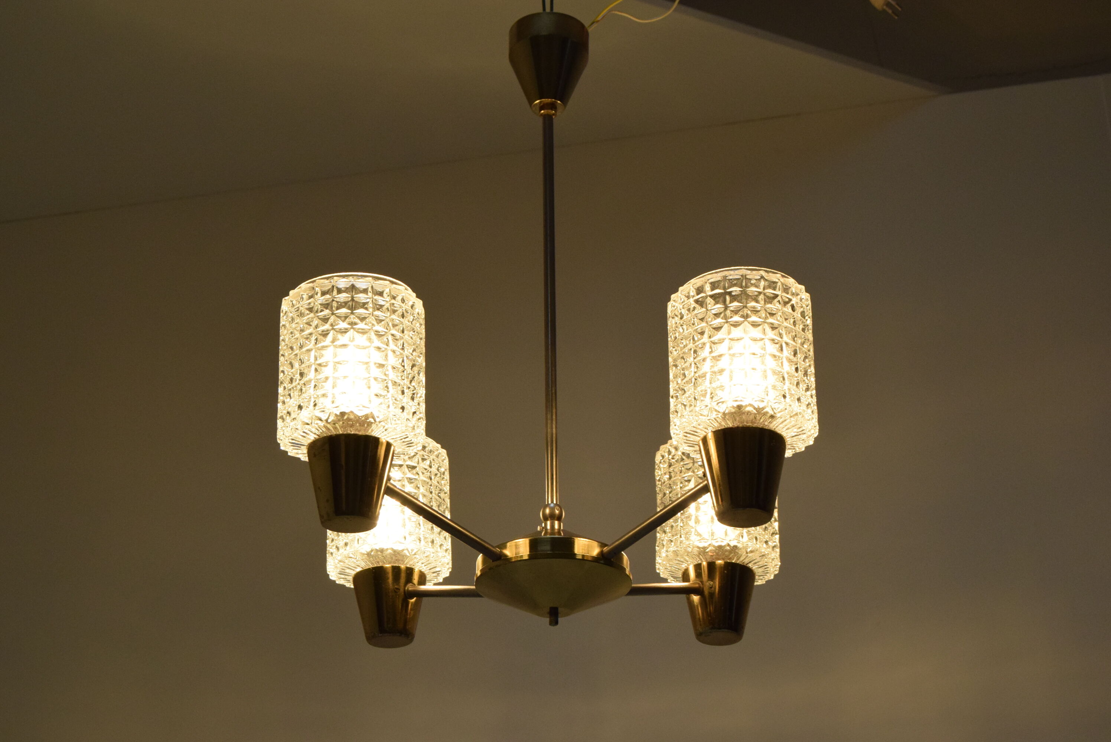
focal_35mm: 57
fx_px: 1760
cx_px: 556
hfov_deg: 35.0
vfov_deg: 23.8
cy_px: 371
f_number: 8
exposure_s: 1/250
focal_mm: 38
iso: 1600
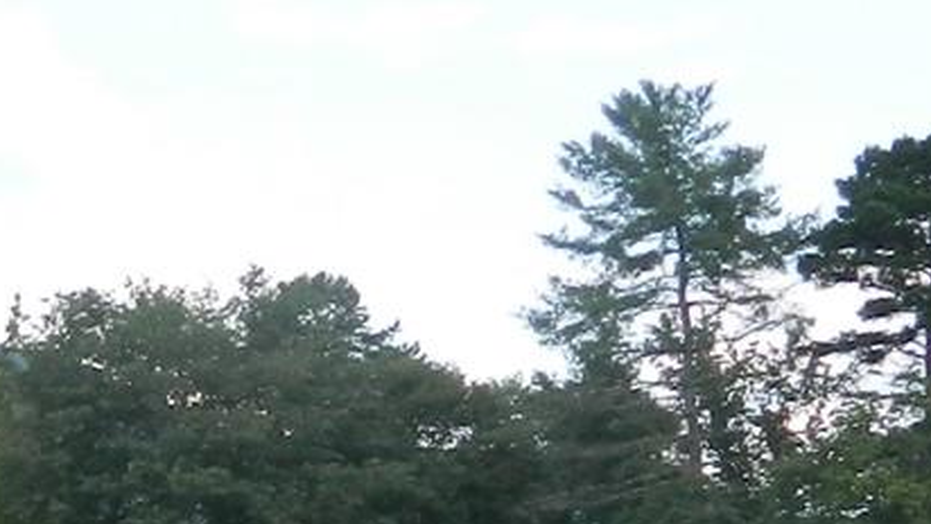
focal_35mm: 222
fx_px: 5482
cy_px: 1116
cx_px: -917
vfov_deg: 5.3
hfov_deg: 9.1
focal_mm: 7.3
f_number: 3.5
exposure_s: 1/250
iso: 80
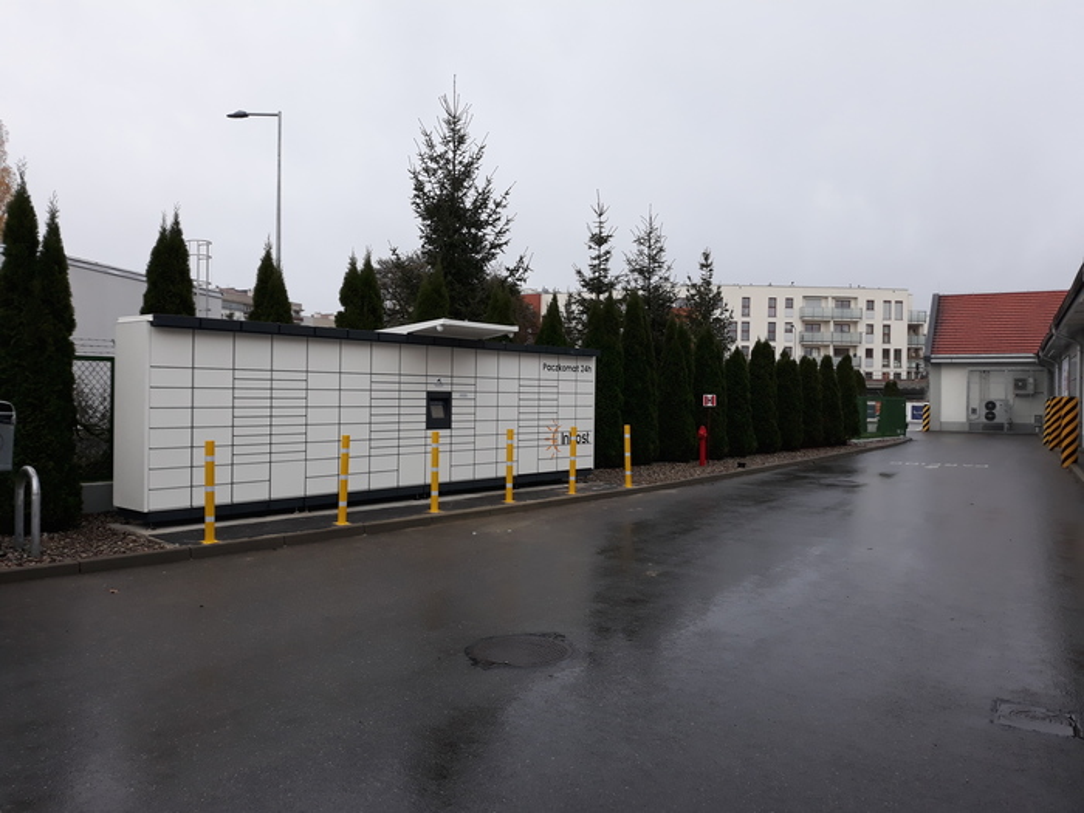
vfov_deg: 51.4
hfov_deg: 65.3
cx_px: 542
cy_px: 406
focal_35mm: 27
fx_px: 846
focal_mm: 3.71
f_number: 1.7
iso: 50
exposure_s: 1/100
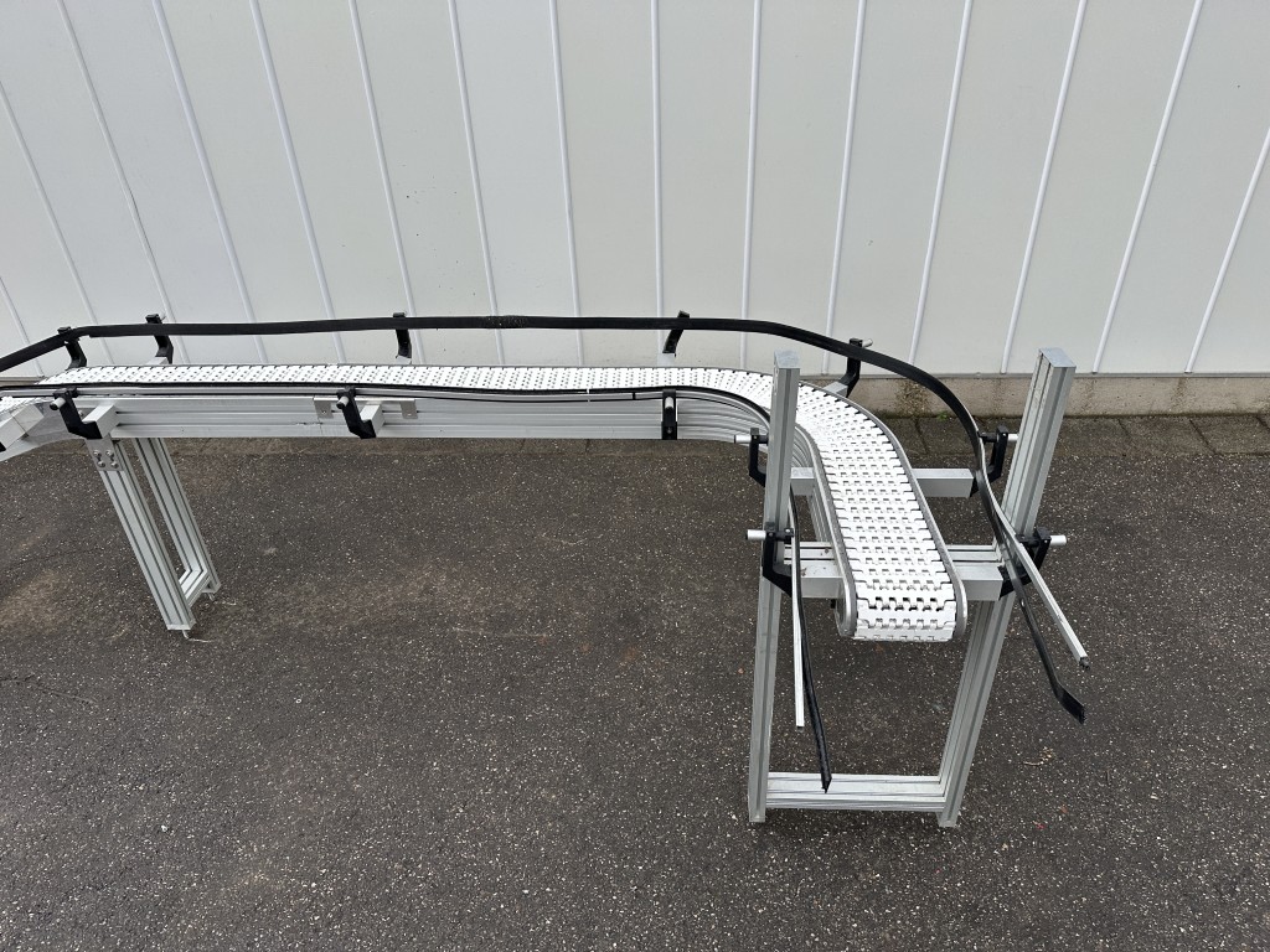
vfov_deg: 56.8
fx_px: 881
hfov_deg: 71.6
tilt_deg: -33.2
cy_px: 476
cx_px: 635
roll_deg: +2.8
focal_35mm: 24
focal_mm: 6.86
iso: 80
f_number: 1.78
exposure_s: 1/467
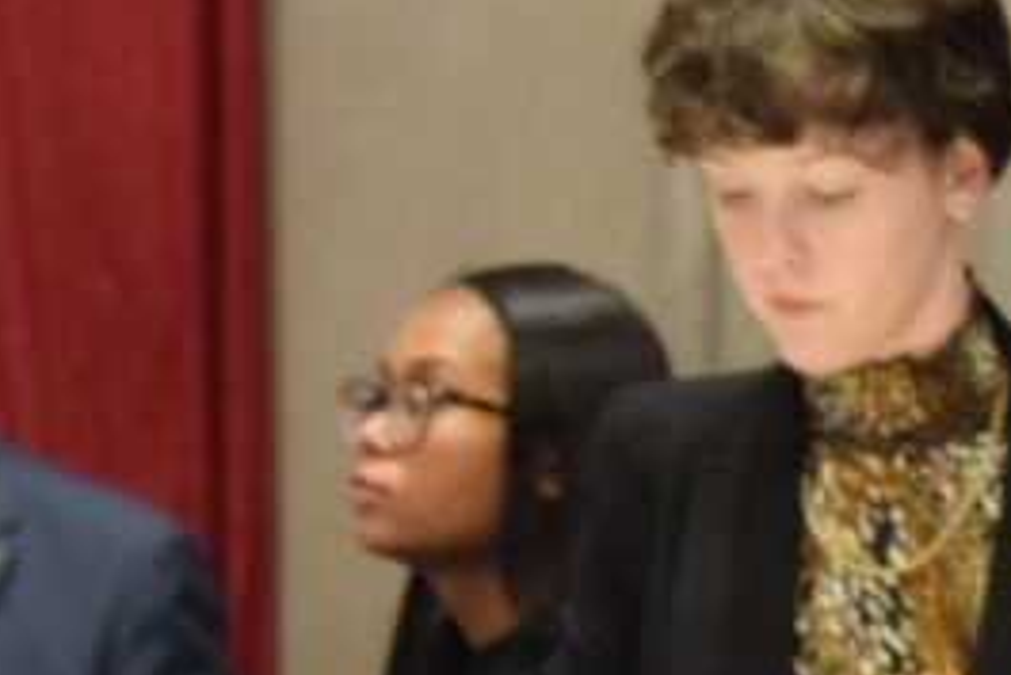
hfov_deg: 4.4
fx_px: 13037
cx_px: 1312
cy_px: 496
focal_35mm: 464
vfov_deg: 3.0
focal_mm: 80
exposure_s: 1/40
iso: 6400
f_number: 4.8
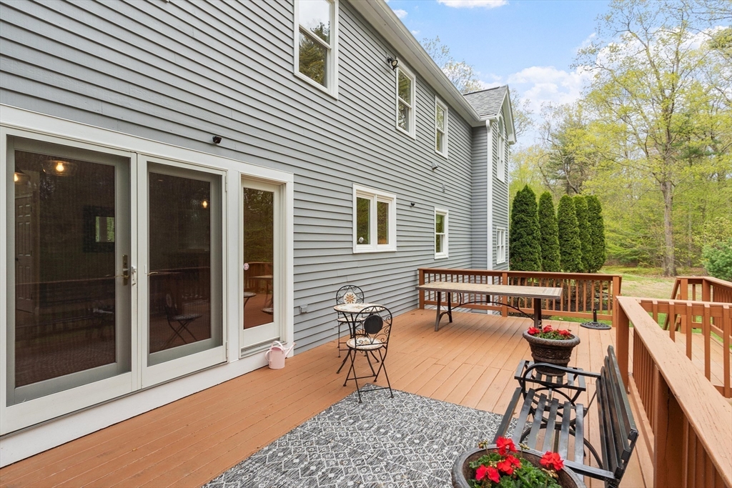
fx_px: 366
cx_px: 366
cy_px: 244
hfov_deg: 90.0
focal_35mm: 18
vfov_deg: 67.4
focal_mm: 12
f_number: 8
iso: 200
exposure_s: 1/125
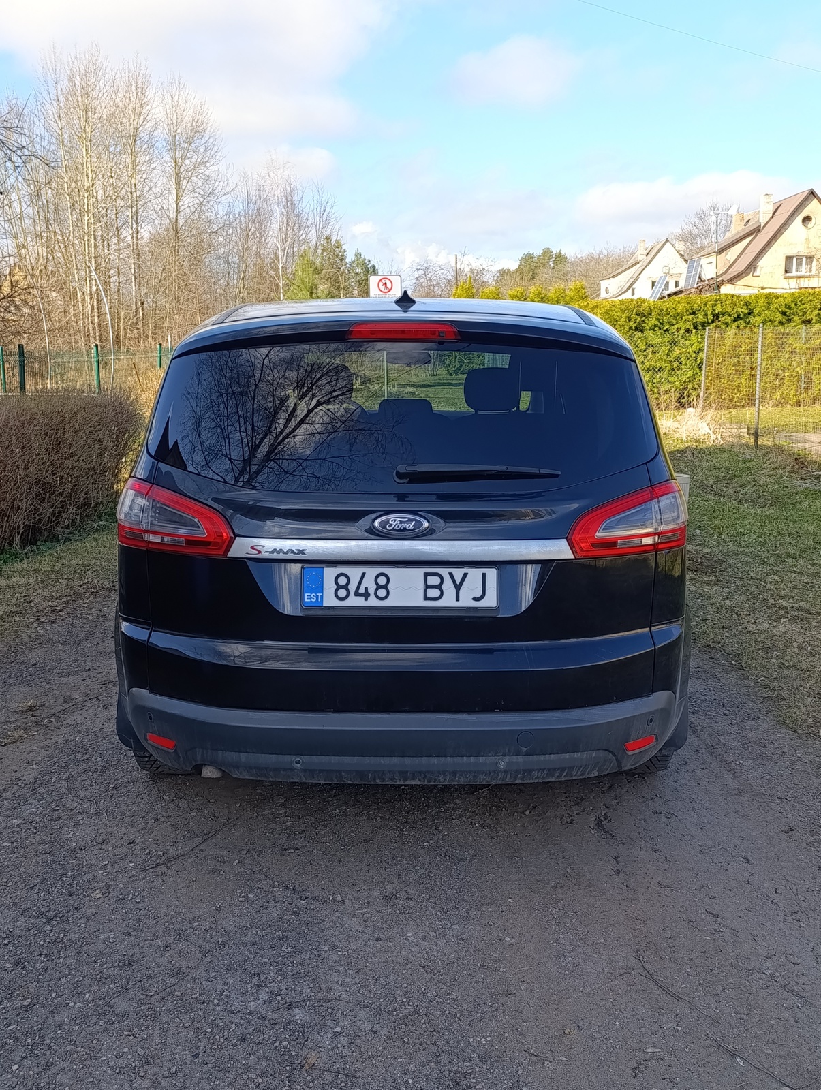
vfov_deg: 53.9
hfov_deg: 41.9
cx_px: 410
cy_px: 545
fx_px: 1072
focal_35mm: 34
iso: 50
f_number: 1.6
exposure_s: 1/181
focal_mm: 6.14
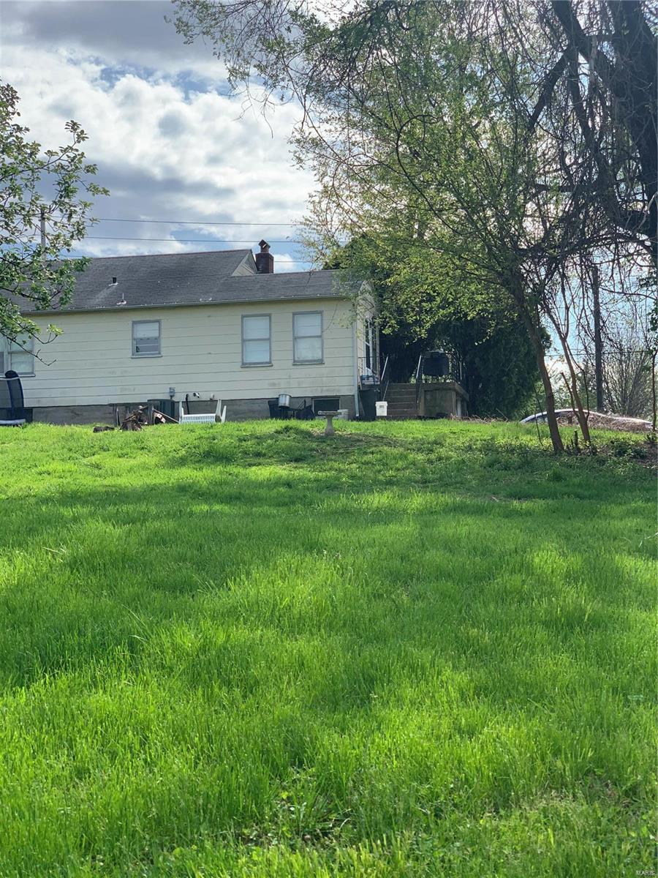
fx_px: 1318
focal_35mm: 52
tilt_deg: +3.6
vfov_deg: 36.8
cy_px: 439
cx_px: 329
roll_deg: +1.1
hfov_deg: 28.0
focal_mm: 6
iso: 16
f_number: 2.4
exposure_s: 1/905
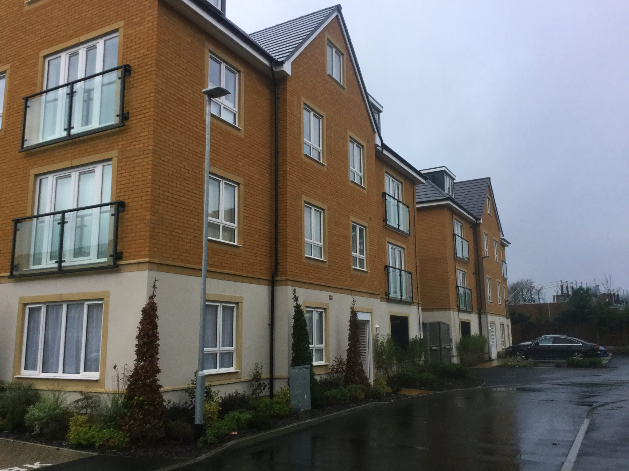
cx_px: 314
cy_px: 236
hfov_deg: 58.4
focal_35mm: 31
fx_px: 563
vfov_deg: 45.4
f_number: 2.4
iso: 64
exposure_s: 1/33
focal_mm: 3.3
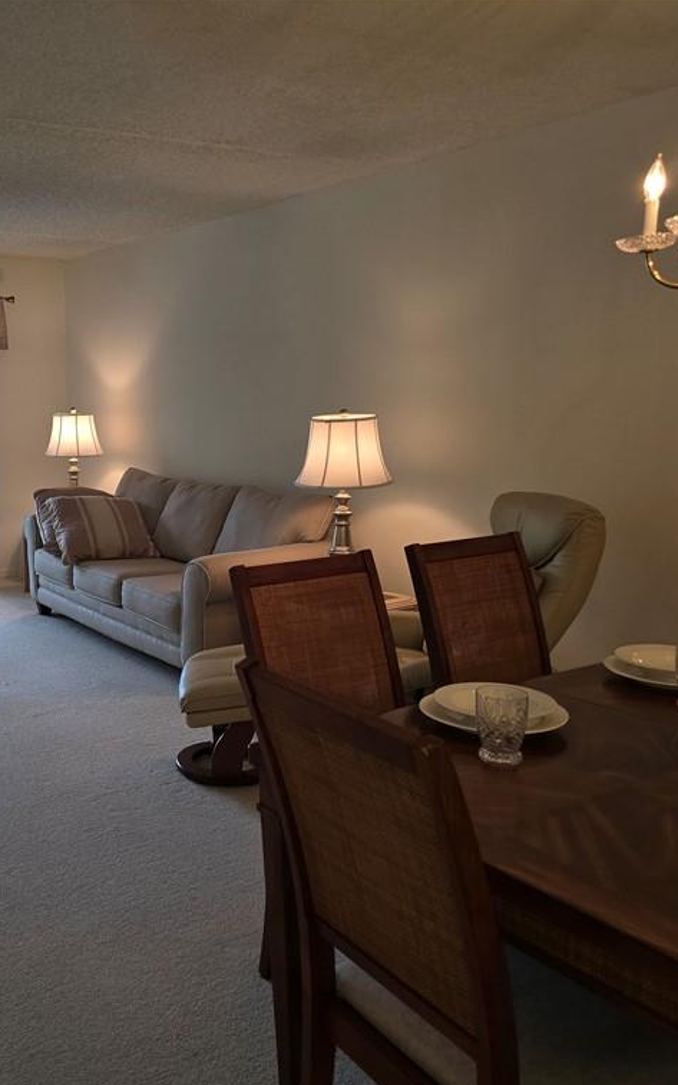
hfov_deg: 36.8
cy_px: 543
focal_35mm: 33
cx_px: 123
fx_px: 976
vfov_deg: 58.1
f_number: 1.7
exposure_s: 1/60
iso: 40
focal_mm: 6.3
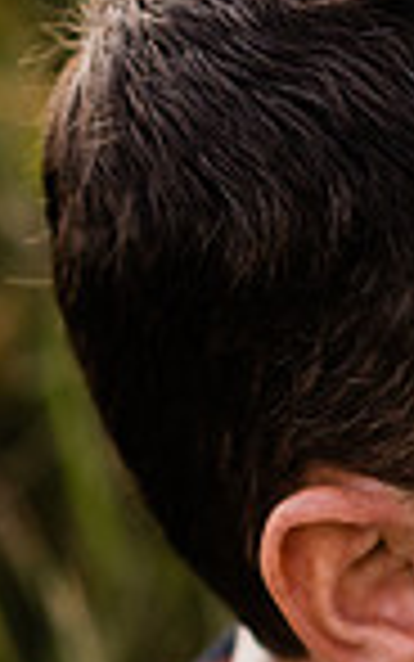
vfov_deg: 6.1
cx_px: 855
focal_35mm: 342
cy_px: 725
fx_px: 6168
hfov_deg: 3.8
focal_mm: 85
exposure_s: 1/200
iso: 500
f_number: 2.5
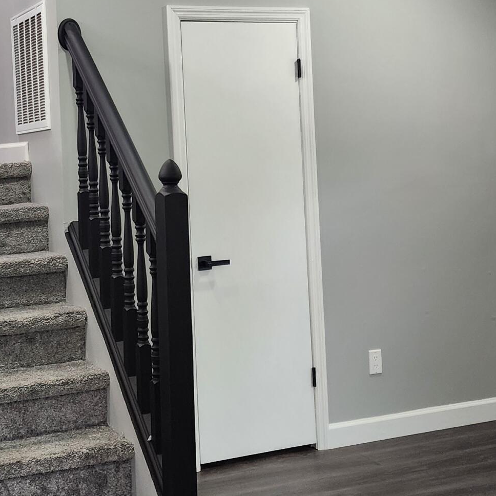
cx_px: 197
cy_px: 151
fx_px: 1021
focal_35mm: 63
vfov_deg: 27.1
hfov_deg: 27.2
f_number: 1.8
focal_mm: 6.4
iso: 250
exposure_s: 1/120
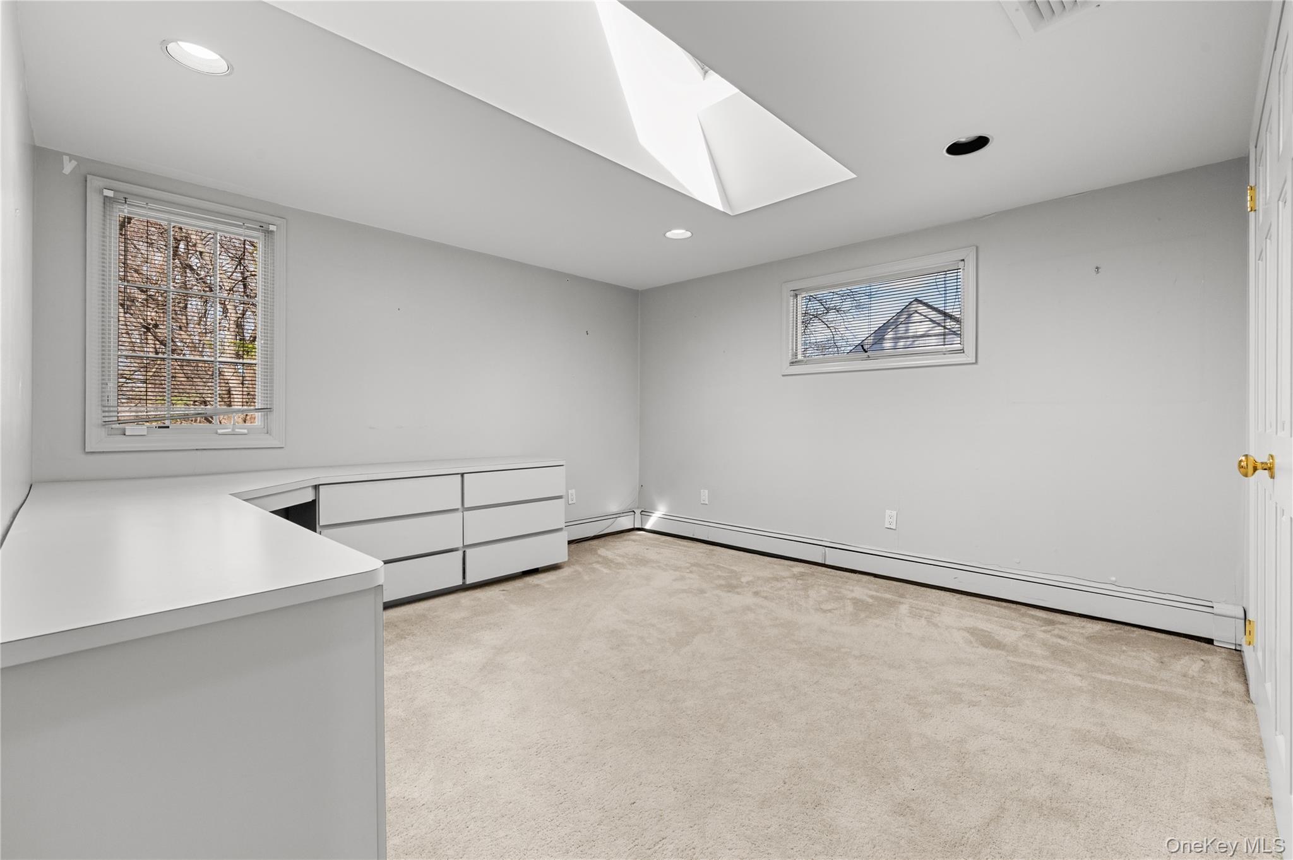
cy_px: 430
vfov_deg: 77.2
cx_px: 646
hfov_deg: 100.4
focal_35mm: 15
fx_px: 538
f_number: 8
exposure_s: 1/20
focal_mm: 15
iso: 500
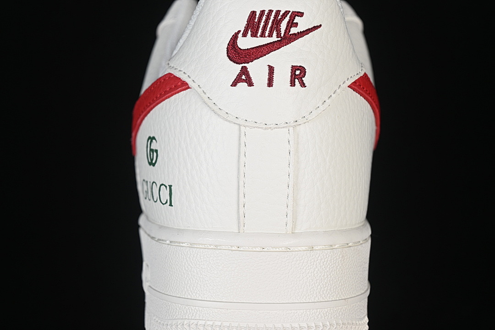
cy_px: 165
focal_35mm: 75
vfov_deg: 18.2
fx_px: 1031
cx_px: 248
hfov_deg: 27.0
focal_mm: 50
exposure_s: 1/80
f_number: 7.1
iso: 160
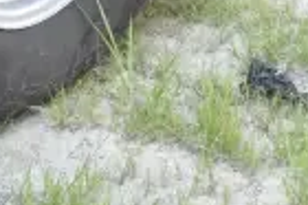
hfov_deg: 7.9
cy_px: -213
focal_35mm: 262
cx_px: 165
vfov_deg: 5.1
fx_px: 2239
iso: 6400
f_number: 10
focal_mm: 40
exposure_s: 1/400
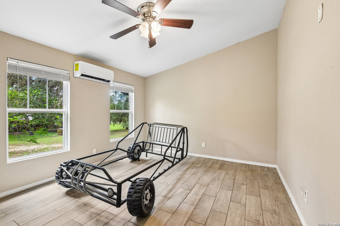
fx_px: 151
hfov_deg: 96.7
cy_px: 113
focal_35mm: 16
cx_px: 170
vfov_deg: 73.7
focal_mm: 16
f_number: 8
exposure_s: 1/15
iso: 1100
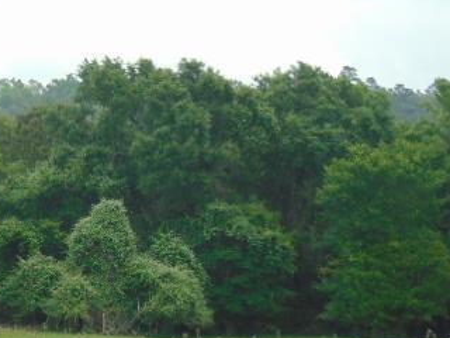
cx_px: 24
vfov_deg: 4.5
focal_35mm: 328
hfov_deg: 6.0
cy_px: 266
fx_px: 4264
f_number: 4
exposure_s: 1/400
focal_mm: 29.5
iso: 80
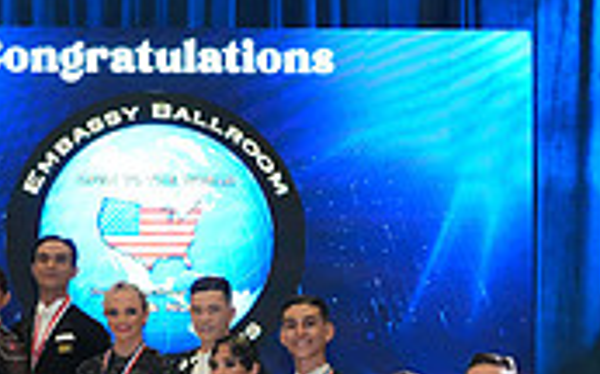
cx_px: 350
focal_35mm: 130
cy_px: 549
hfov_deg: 16.1
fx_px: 2125
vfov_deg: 9.8
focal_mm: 38
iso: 5000
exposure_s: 1/200
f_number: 5
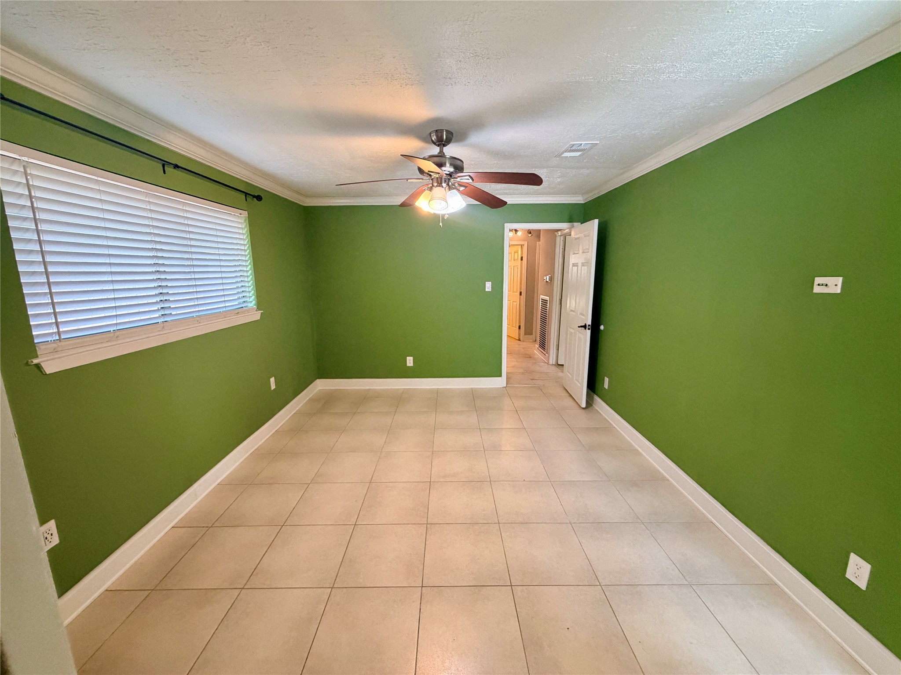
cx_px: 450
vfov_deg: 85.7
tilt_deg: -10.9
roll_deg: +0.3
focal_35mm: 14
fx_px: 364
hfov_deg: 102.1
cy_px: 338
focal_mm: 2.22
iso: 320
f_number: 2.2
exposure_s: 1/120
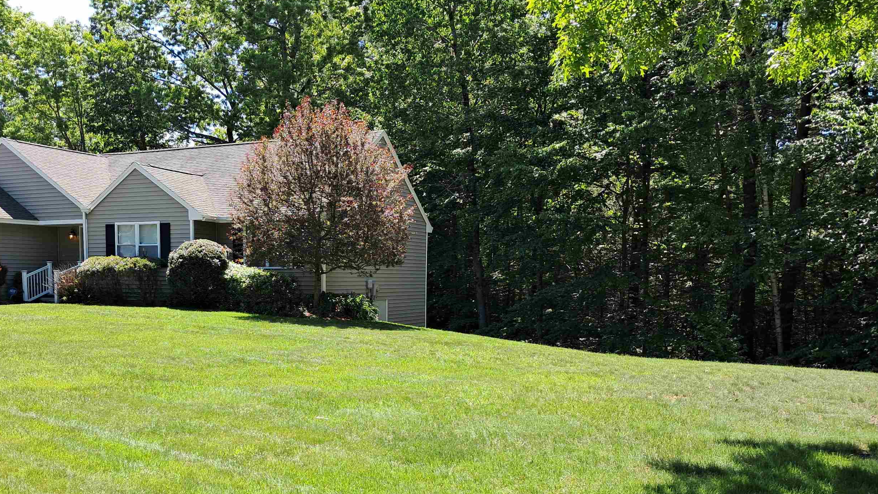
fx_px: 861
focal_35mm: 37
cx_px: 335
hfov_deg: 53.5
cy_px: 357
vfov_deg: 31.5
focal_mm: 4
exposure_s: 1/188
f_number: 1.8
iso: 50
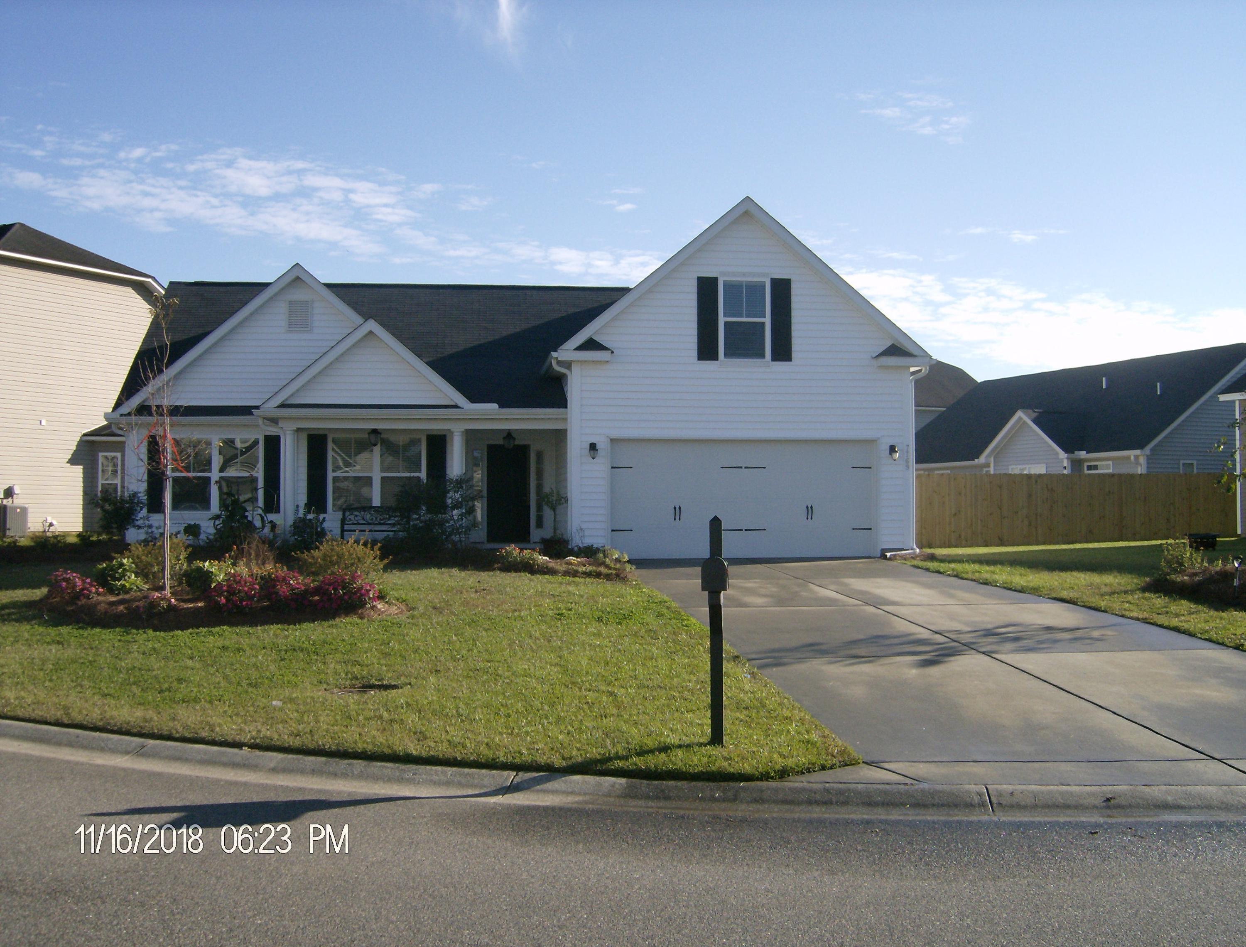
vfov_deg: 40.0
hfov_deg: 51.1
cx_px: 623
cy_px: 474
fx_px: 1302
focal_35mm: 36
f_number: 4.7
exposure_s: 1/549
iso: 100
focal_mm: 6
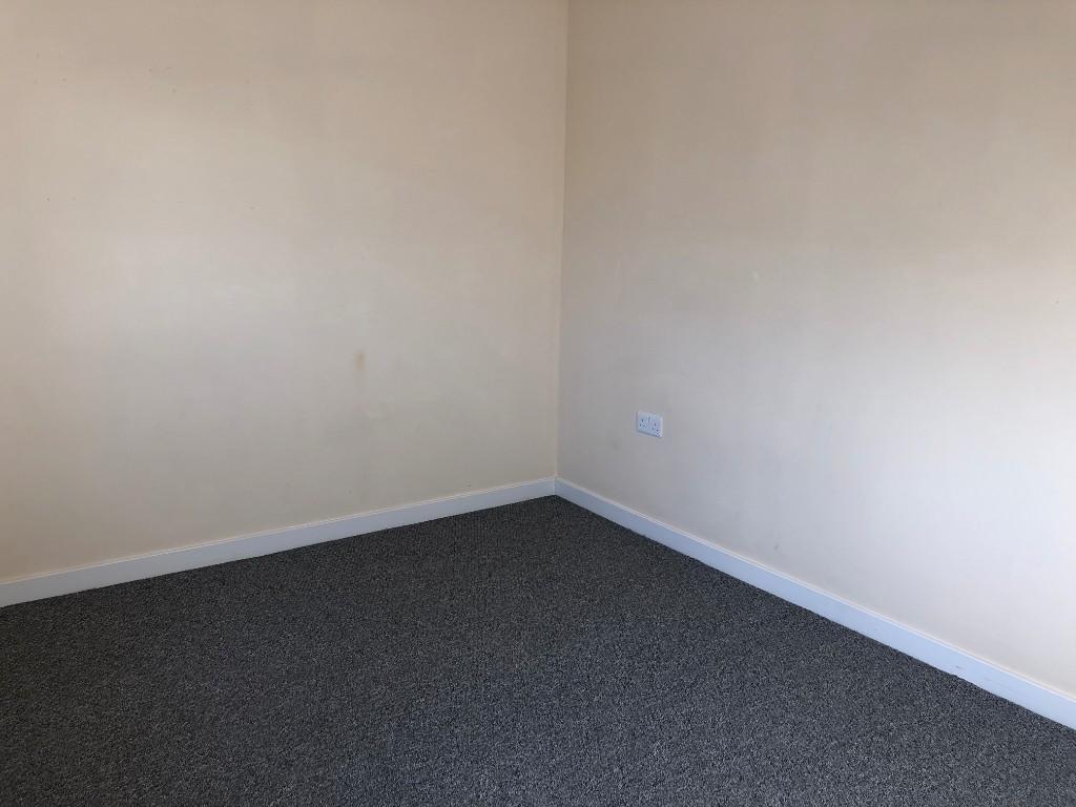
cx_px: 538
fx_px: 870
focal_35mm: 28
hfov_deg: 63.4
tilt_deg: -11.6
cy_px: 404
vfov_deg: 49.7
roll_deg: -1.3
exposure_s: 1/100
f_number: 1.8
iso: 20
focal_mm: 4
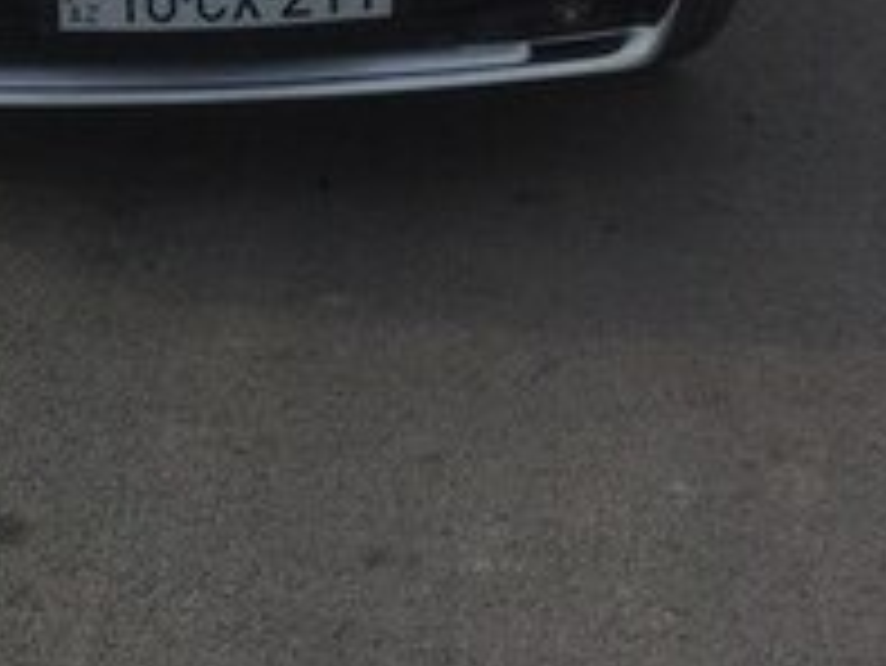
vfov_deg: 14.4
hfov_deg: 20.1
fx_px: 2484
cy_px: -295
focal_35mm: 97
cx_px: 234
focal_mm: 4.15
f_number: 2.2
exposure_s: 1/1866
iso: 32
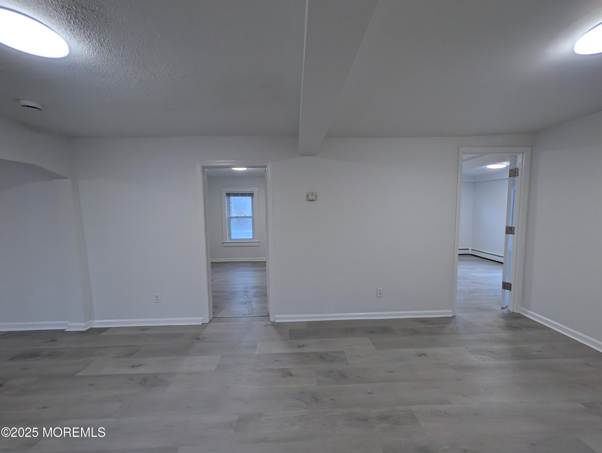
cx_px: 301
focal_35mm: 12
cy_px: 226
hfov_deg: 110.5
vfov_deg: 94.6
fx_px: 209
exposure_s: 1/122
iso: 43
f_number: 1.7
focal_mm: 2.02
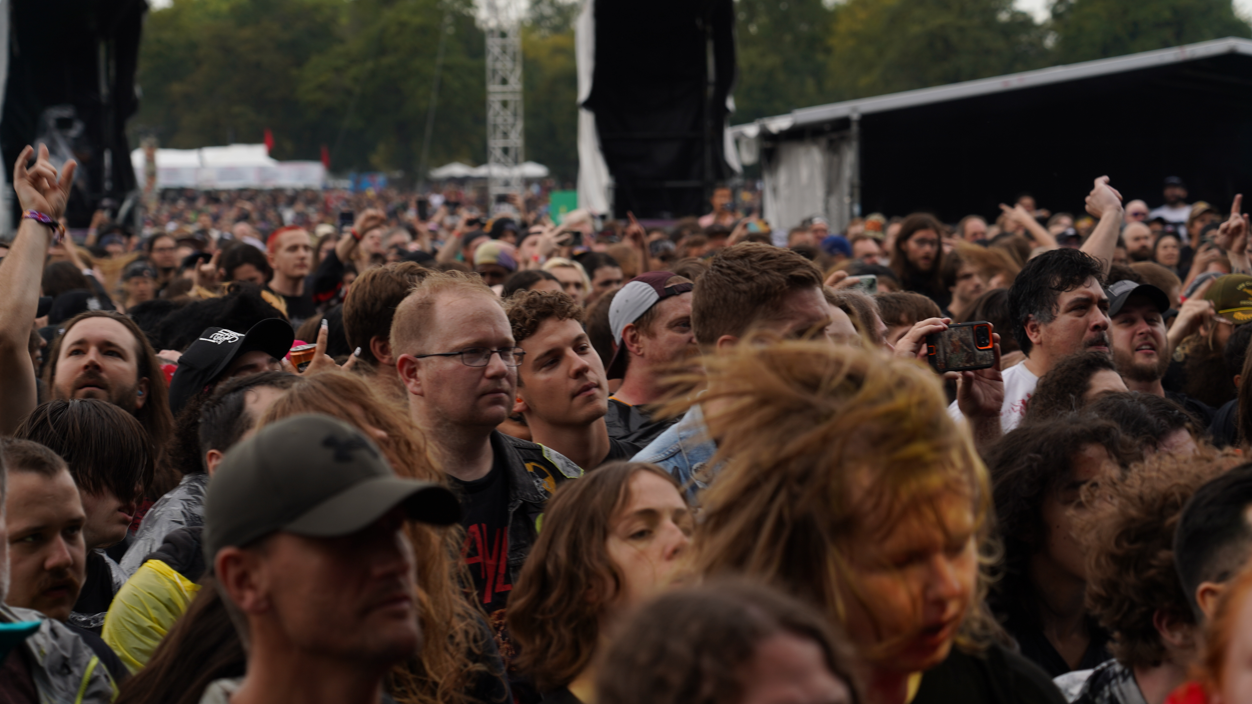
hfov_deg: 19.3
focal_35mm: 111
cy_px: 410
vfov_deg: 10.9
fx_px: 3685
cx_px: 629
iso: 100
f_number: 5.6
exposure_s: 1/250
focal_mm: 105
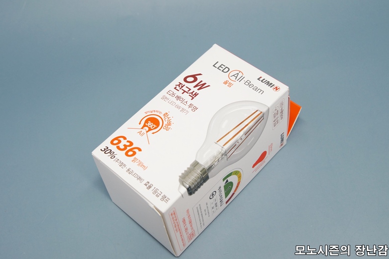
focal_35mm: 54
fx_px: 578
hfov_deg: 37.2
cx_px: 195
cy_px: 130
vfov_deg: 25.3
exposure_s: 1/160
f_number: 6.3
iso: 400
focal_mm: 35
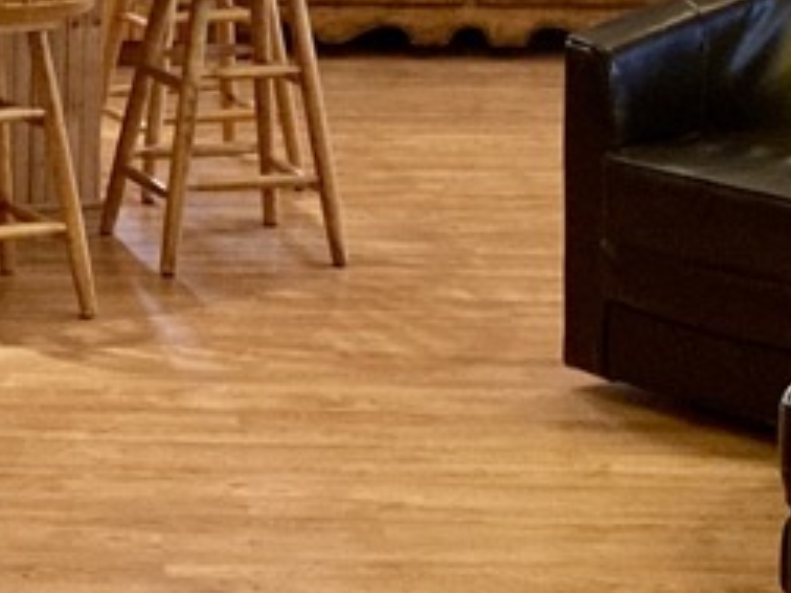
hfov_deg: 13.4
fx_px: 3245
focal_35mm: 142
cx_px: -229
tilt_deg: -12.1
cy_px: 122
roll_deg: -1.0
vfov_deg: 10.4
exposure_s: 1/30
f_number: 1.8
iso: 400
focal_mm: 3.99
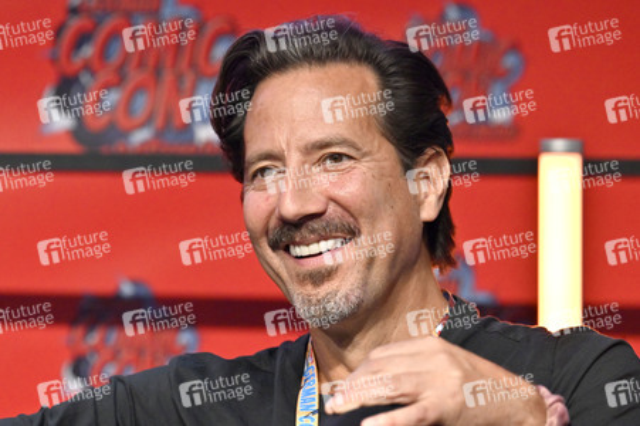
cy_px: 213
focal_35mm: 400
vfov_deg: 3.4
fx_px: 7106
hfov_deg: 5.2
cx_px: 320
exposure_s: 1/400
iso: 4000
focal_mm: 400
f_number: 6.3
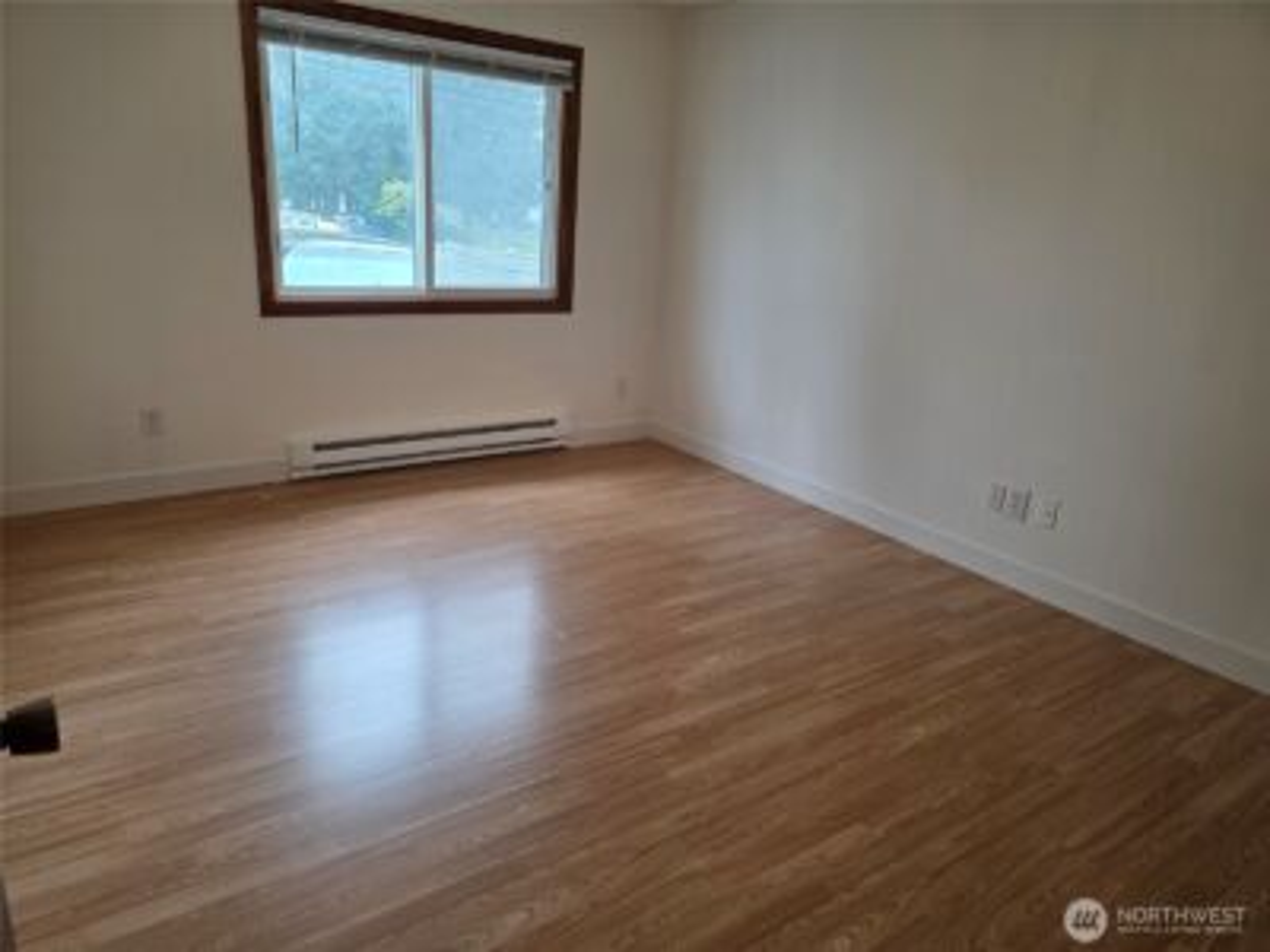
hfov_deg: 73.9
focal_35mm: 23
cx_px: 635
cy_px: 476
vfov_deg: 58.9
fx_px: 844
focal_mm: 6.3
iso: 125
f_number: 1.7
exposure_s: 1/120
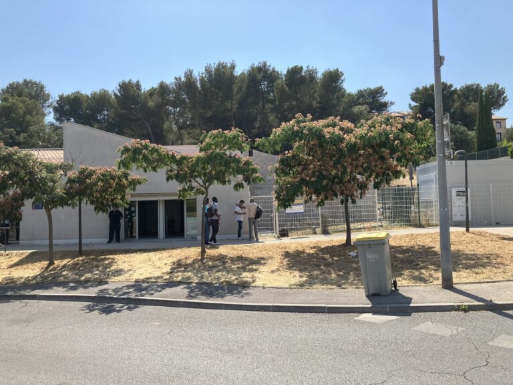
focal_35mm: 28
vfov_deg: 49.7
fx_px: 415
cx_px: 256
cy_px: 192
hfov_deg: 63.4
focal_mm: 3.99
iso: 32
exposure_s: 1/1869
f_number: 1.8
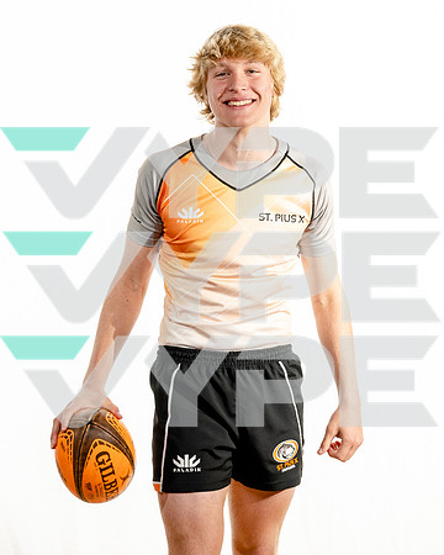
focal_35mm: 75
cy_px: 220
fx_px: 1229
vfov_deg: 25.4
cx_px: 209
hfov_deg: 20.5
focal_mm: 44
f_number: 8
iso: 160
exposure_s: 1/250
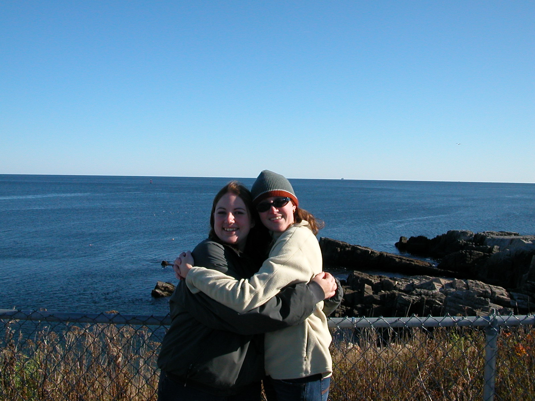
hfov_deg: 50.1
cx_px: 268
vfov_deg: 38.7
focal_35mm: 37
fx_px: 572
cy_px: 200
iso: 100
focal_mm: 5.6
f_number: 4.5
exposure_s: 1/651
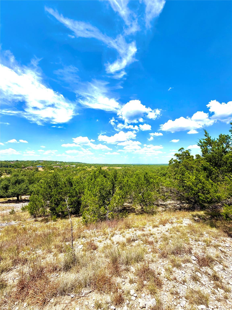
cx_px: 116
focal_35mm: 14
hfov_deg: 85.7
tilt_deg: +7.2
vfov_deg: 102.1
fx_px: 125
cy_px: 155
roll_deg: +1.1
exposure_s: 1/942
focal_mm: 2.22
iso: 20
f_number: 2.2
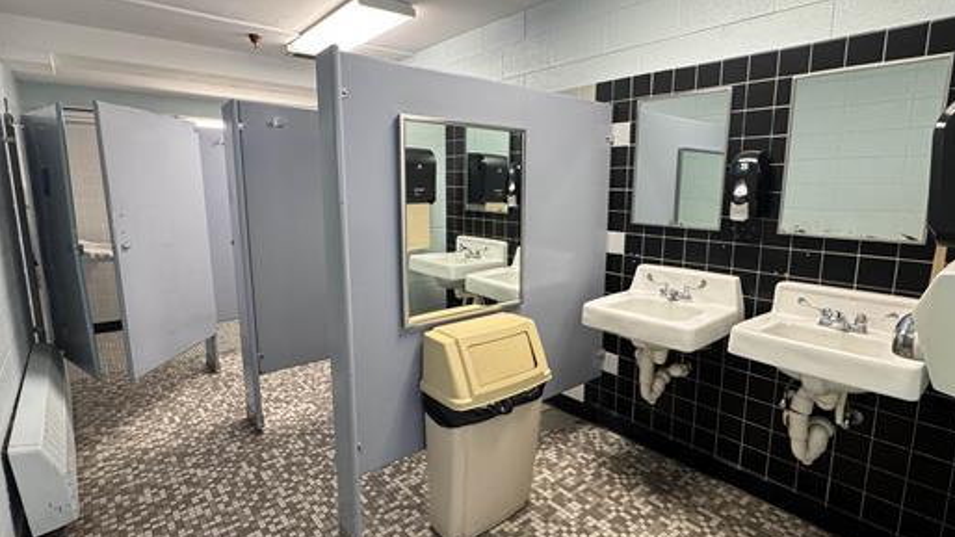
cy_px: 264
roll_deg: -0.6
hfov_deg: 89.5
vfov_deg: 58.3
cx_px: 502
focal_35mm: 19
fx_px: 481
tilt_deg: -10.3
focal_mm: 2.22
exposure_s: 1/60
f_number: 2.2
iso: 200
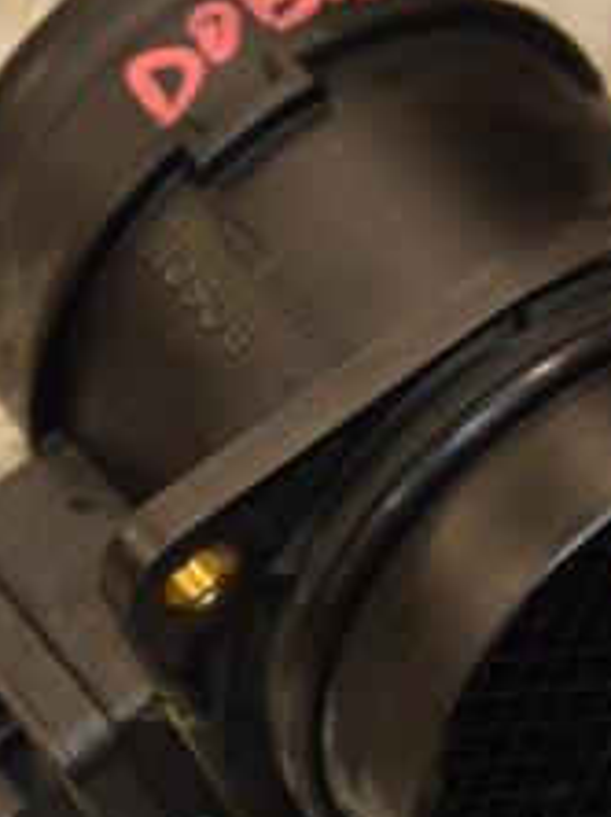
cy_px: 515
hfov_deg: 4.8
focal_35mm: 312
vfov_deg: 6.4
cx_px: 239
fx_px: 7357
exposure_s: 1/160
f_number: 5.3
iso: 800
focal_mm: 80
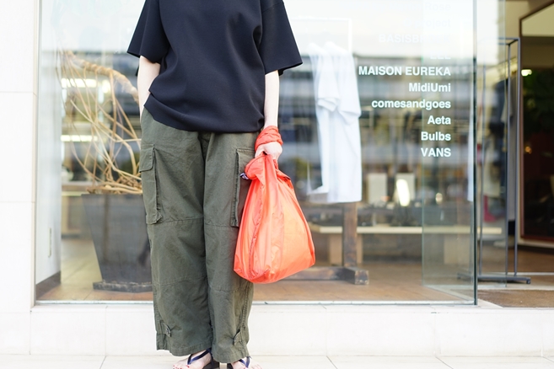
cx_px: 223
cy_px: 165
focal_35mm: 67
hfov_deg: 30.0
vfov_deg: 20.3
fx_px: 1031
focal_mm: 55
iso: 100
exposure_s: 1/125
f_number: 2
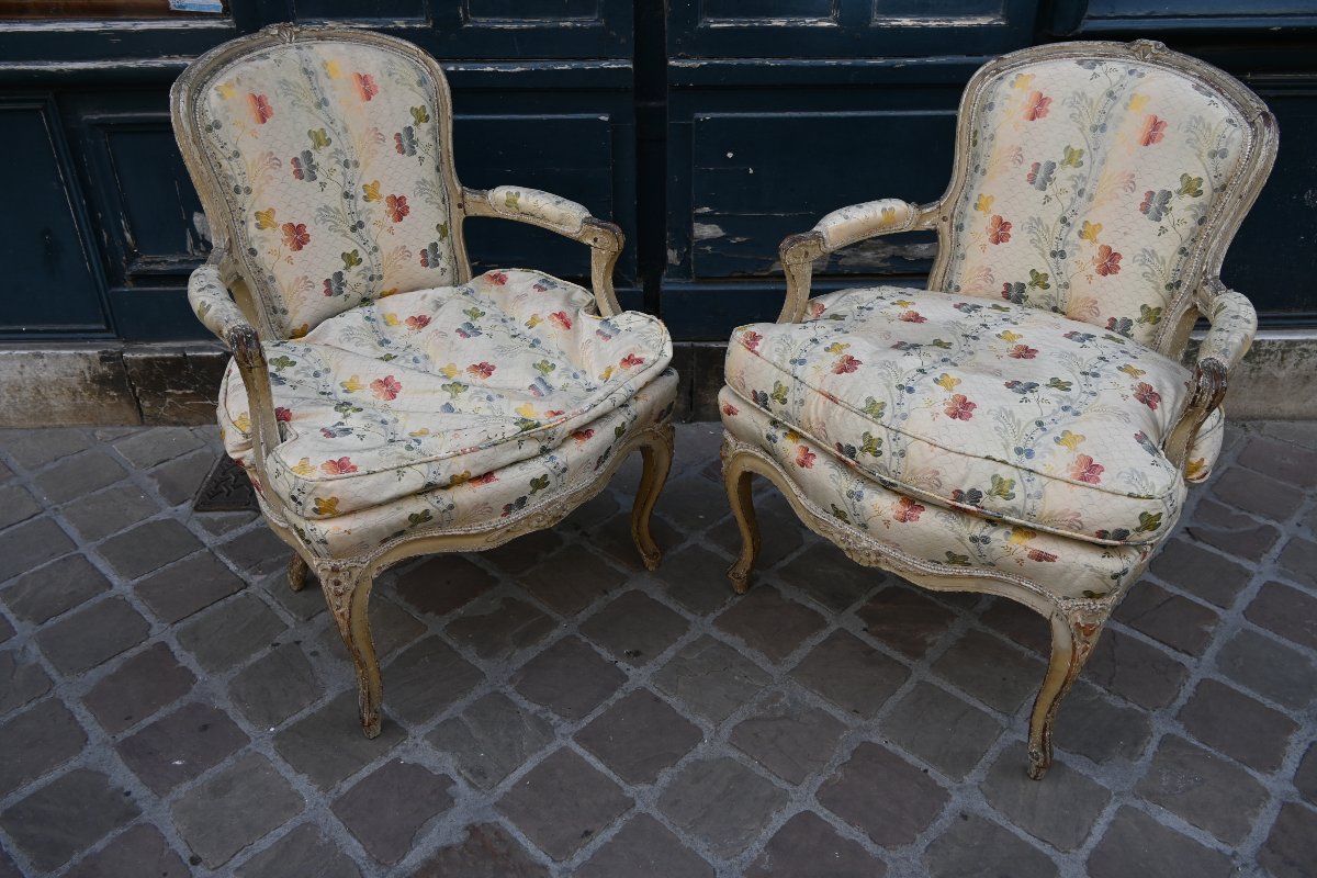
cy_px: 439
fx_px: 1070
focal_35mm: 29
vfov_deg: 44.6
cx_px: 658
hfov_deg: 63.2
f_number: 5.6
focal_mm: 19.5
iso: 160
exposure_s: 1/250
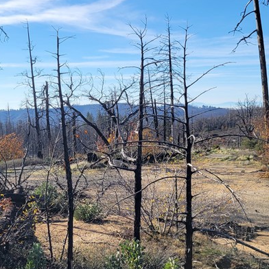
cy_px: 161
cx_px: 148
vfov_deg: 28.5
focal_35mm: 60
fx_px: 528
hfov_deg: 28.6
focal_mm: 5.4
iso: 40
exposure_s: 1/2737
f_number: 1.8
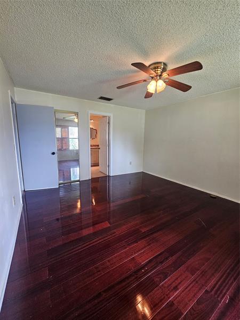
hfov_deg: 89.9
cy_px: 160
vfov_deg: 106.2
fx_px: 120
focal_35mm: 13
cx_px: 120
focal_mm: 2.2
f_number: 2.2
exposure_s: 1/40
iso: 320
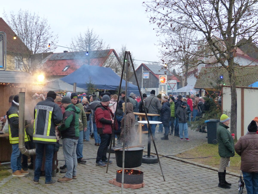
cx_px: 129
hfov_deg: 38.2
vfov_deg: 29.1
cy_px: 97
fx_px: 373
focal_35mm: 50
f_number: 2.8
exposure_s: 1/125
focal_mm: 9.1
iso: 800
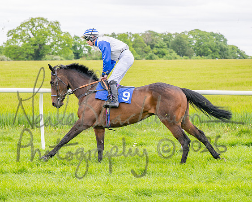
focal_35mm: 133
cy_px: 80
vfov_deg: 11.6
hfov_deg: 14.5
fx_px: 989
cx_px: 101
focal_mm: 93
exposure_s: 1/1000
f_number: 4.5
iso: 400
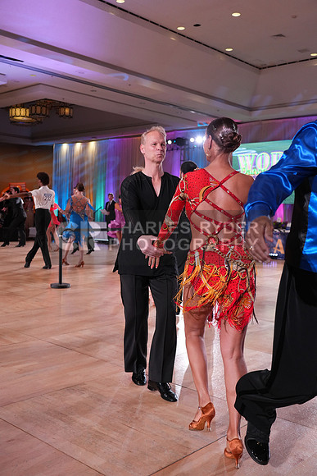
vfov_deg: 53.1
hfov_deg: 36.9
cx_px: 158
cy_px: 238
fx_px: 475
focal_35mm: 36
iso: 2500
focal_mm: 36
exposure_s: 1/500
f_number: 4
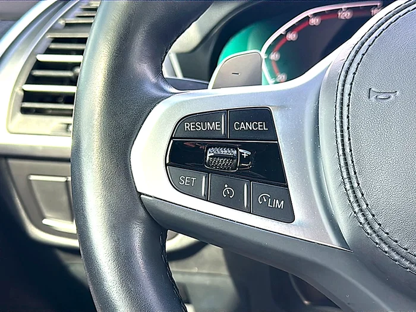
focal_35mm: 40
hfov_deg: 46.8
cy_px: 156
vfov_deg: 36.0
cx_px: 208
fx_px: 481
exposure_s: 1/139
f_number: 1.78
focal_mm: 6.86
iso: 100
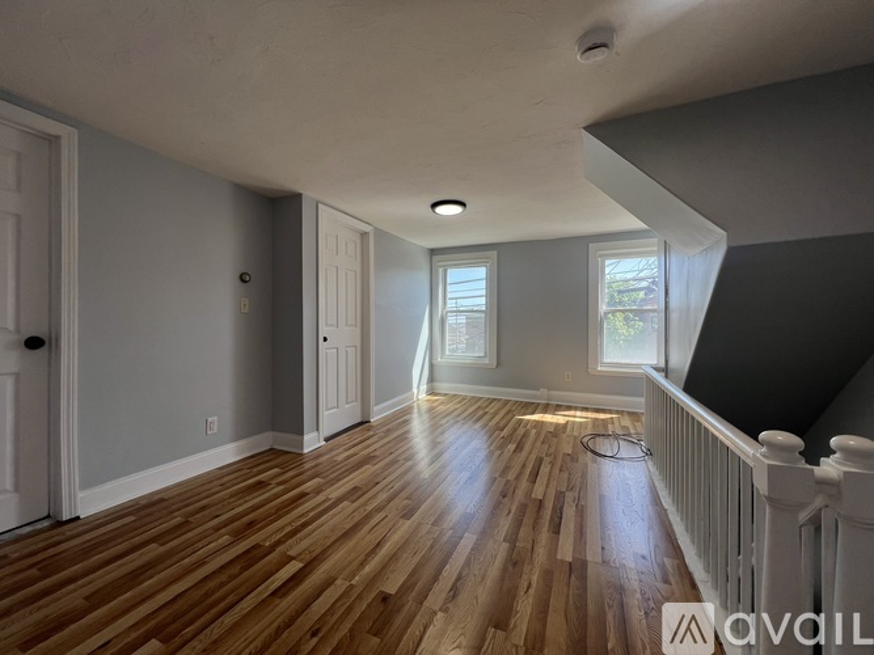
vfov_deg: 89.9
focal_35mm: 13
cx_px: 437
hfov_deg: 106.2
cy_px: 328
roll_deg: +0.2
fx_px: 328
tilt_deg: +0.1
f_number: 1.8
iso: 32
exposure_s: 1/203
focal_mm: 1.57
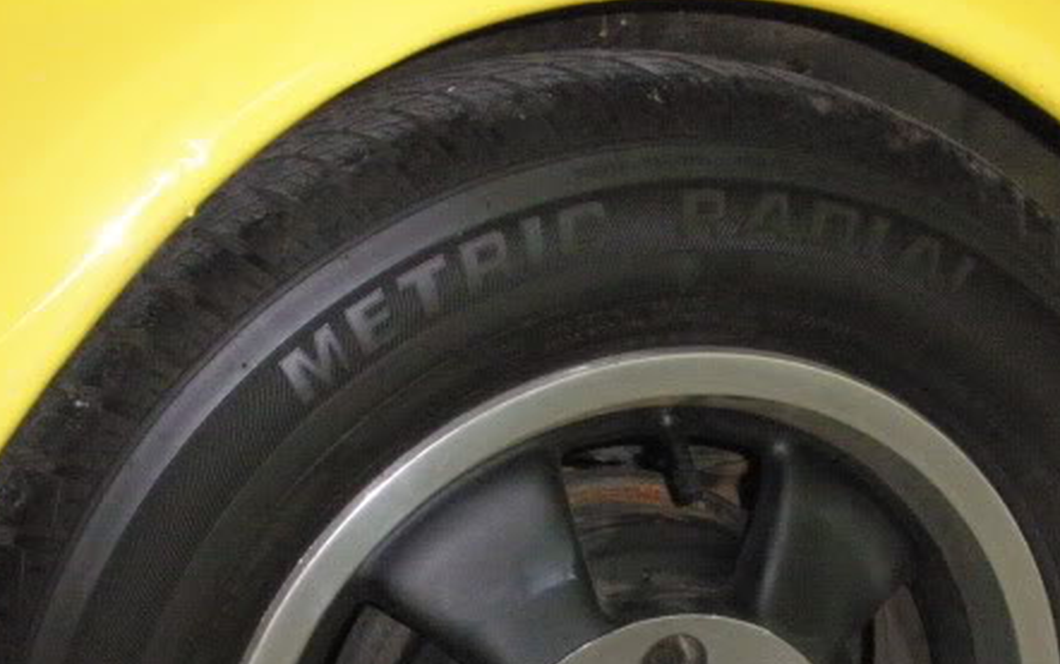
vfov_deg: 18.4
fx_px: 1995
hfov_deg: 29.7
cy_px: 686
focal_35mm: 69
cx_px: 429
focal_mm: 6.3
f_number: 3.5
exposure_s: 1/30
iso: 800
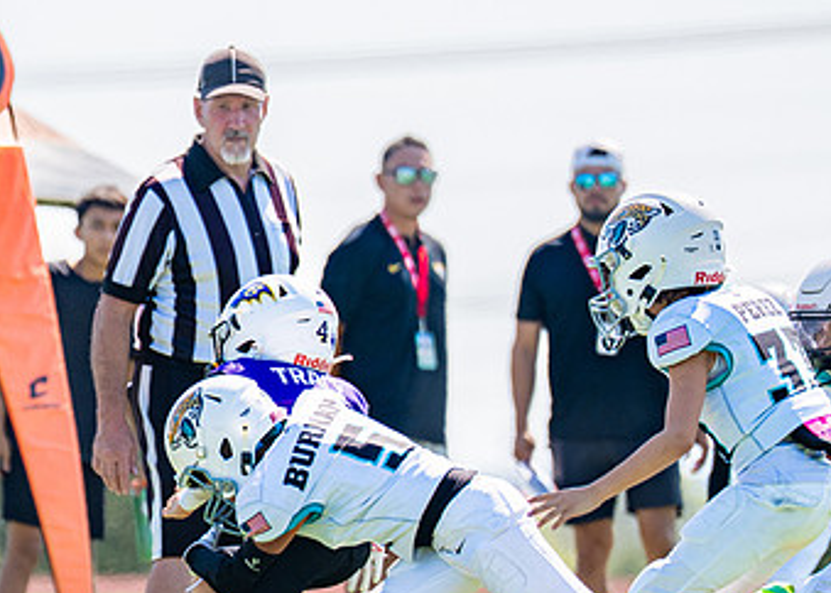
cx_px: 128
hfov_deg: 3.3
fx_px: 14441
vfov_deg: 2.4
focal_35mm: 612
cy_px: 320
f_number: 2.8
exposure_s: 1/2000
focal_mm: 200
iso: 125
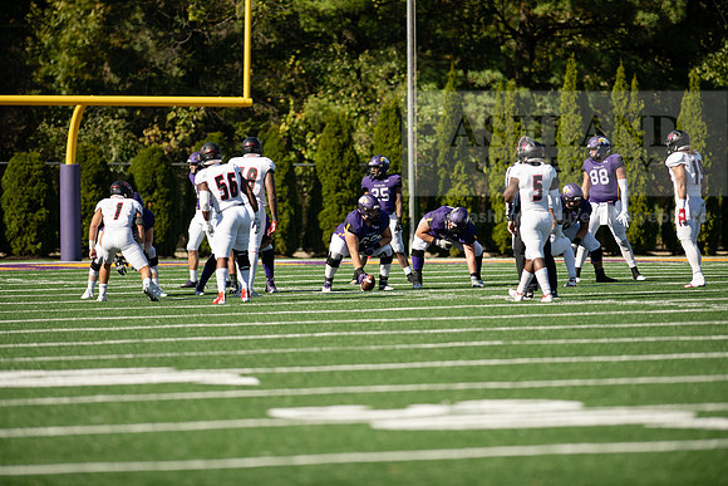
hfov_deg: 6.9
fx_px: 6068
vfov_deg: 4.6
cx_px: 364
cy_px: 243
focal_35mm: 300
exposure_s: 1/1600
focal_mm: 300
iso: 160
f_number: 3.2
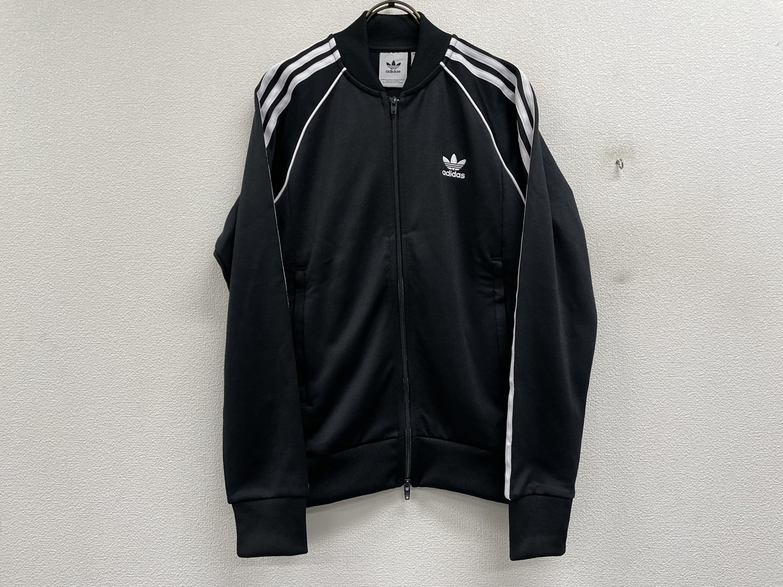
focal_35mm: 26
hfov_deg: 67.3
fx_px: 588
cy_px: 294
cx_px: 392
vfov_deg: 53.1
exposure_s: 1/105
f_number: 1.6
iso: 80
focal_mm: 4.2
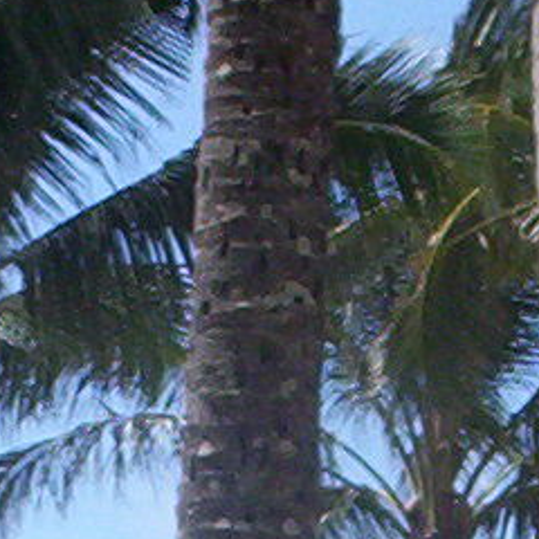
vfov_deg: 7.3
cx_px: 402
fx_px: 4034
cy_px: 1154
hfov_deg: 7.6
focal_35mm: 229
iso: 100
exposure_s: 1/789
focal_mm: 4.99
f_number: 4.5
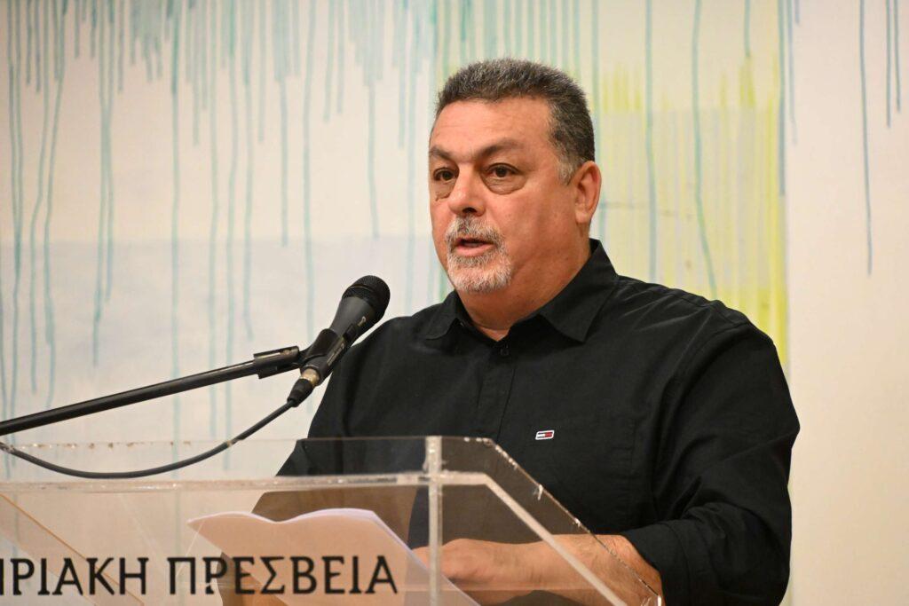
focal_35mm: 200
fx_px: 5050
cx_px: 454
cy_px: 303
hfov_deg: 10.3
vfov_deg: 6.9
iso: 10000
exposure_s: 1/200
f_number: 6.3
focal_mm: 200
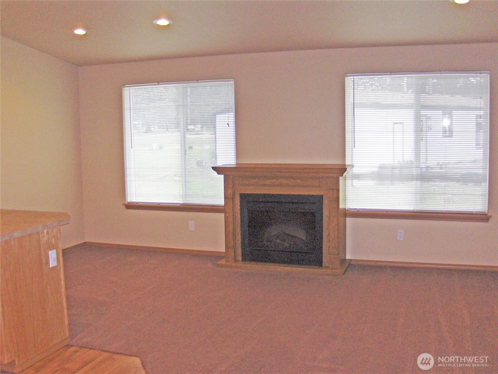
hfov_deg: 52.6
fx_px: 504
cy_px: 187
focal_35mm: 35
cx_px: 249
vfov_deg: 40.8
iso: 129
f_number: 2.8
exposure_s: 1/60
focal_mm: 7.5
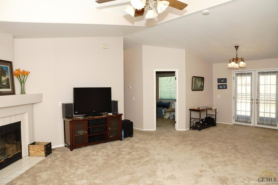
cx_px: 139
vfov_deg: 53.1
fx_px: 185
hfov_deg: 73.7
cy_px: 92
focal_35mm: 24
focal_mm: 16
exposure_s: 1/80
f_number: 7.1
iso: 500
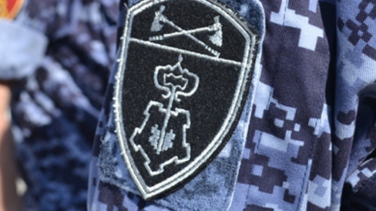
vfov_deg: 13.8
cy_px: 56
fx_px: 867
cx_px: 204
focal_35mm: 87
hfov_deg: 24.5
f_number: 6.3
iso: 100
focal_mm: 36
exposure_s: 1/160
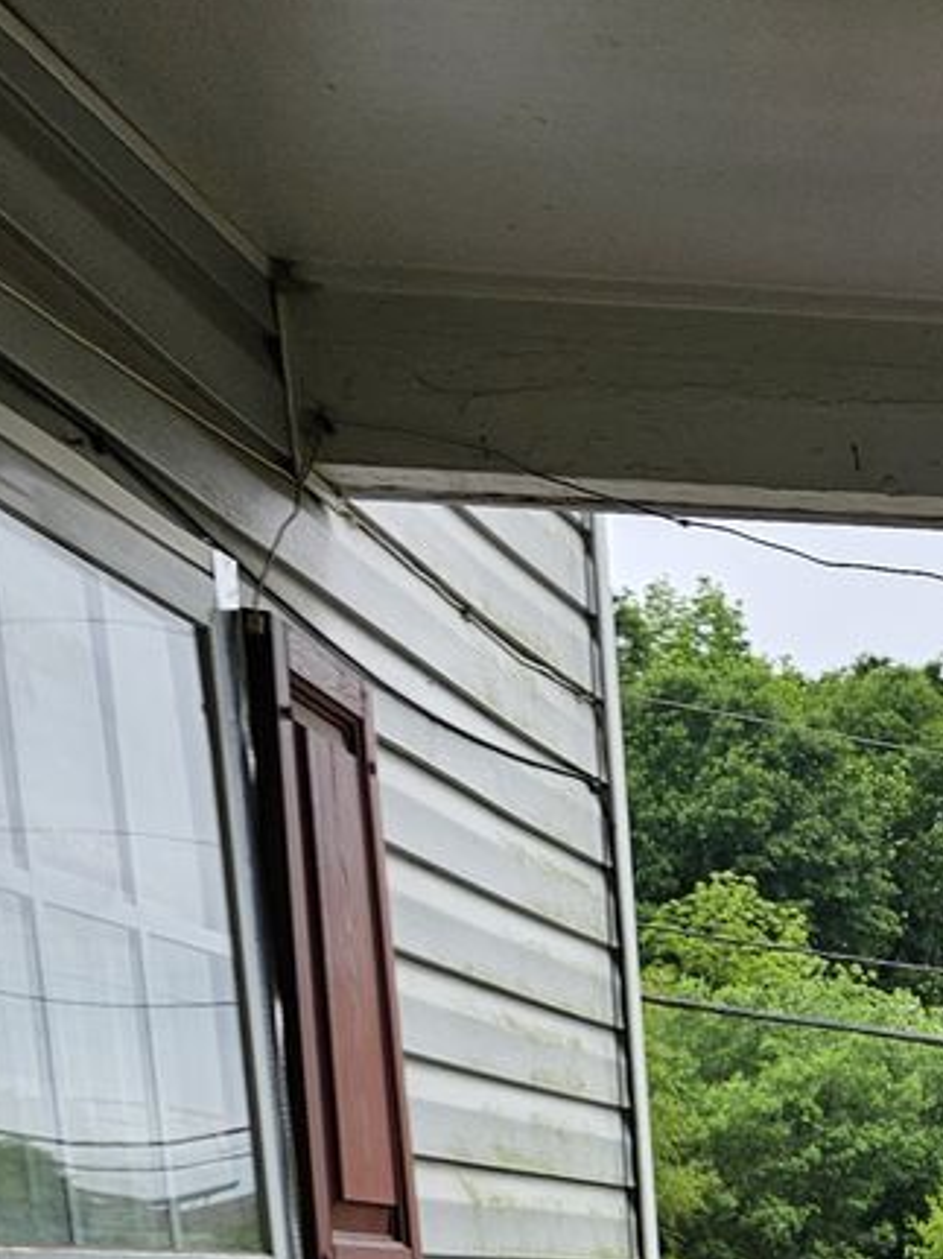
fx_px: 2907
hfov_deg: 16.5
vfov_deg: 20.1
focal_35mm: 80
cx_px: 1485
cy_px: 2030
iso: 12
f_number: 1.7
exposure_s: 1/180
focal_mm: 6.3
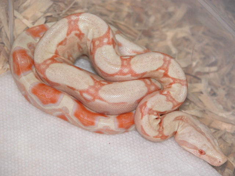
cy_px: 88
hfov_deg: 11.2
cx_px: 118
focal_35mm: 176
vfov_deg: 8.4
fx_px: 1195
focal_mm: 44.7
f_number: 4
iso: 100
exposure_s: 1/125
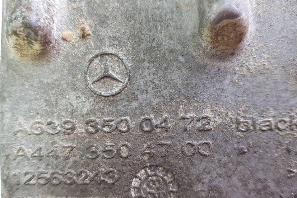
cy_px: 114
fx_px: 239
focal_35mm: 29
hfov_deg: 63.6
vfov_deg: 44.8
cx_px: 152
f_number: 1.7
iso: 80
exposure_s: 1/50
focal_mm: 4.2
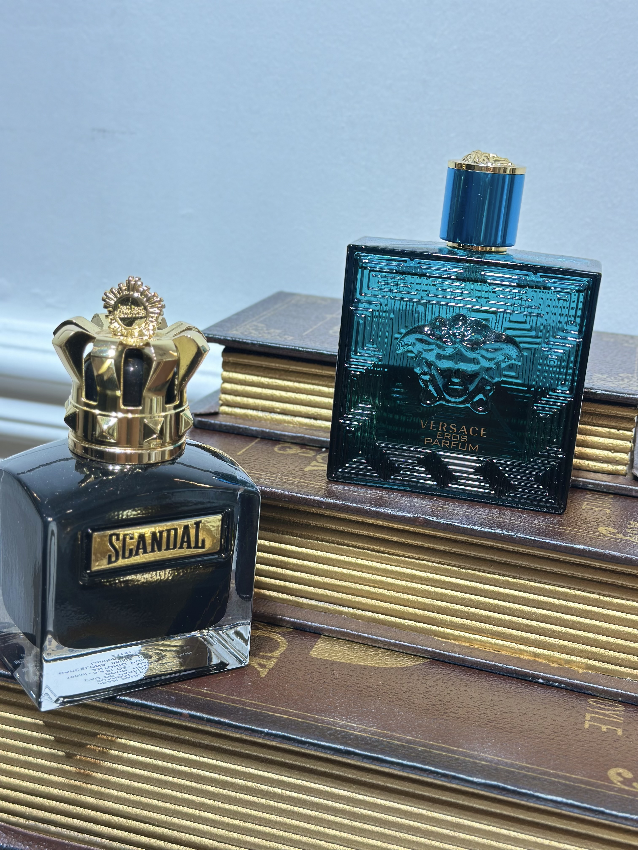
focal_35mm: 48
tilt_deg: -16.4
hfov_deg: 30.3
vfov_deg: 39.7
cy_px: 425
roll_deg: -5.1
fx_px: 1180
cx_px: 319
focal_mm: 6.86
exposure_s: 1/215
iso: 80
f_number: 1.78
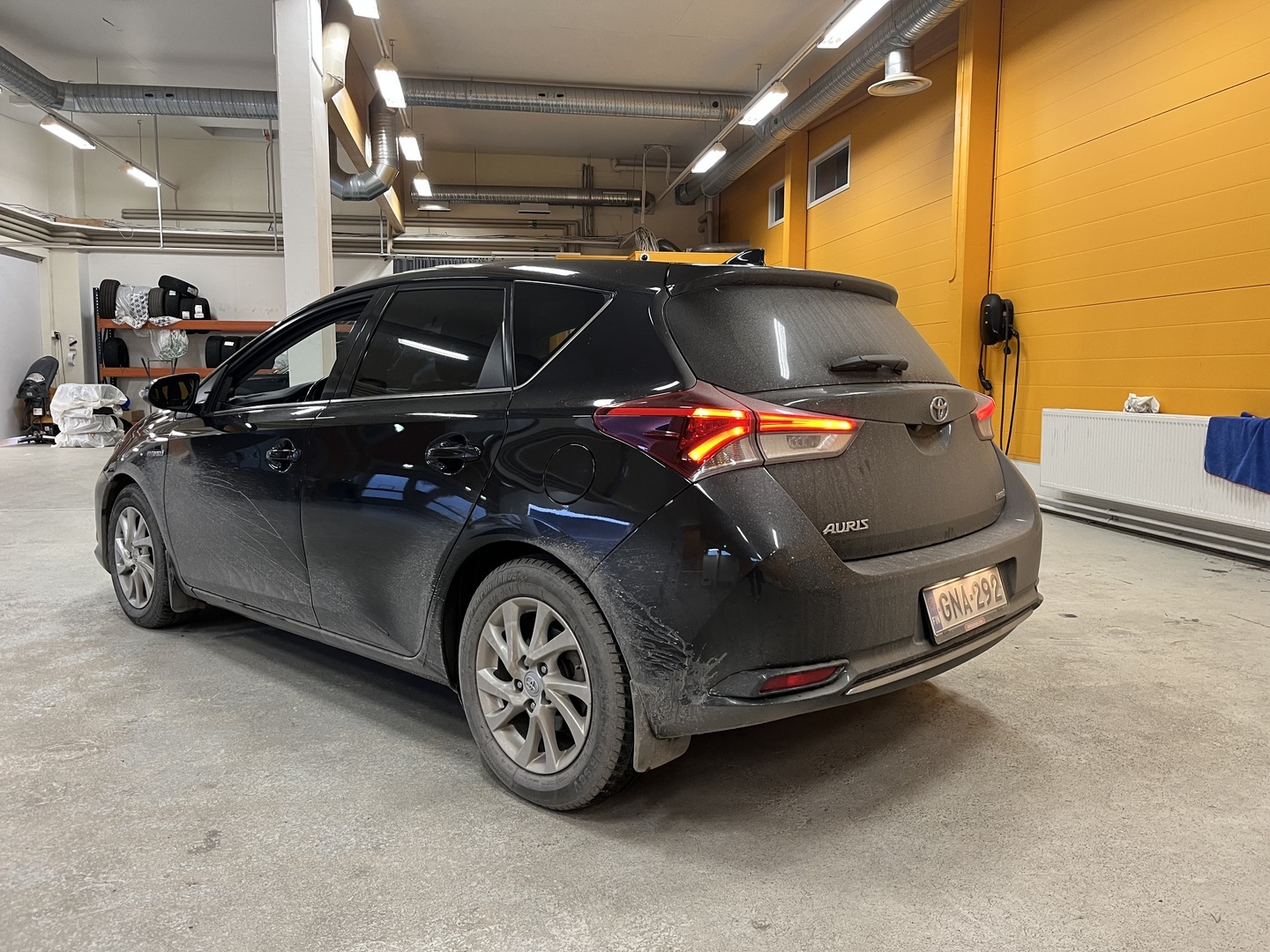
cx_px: 635
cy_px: 476
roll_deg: +1.4
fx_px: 954
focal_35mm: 26
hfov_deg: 67.3
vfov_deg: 53.1
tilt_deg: -4.7
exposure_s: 1/50
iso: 125
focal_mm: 5.1
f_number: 1.6
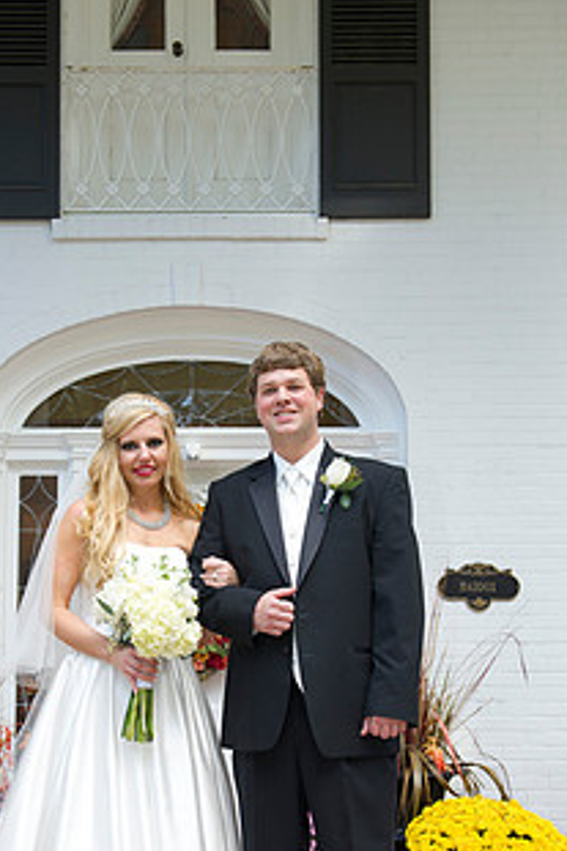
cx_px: 201
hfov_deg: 24.5
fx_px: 1301
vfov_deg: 35.8
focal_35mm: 55
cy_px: 594
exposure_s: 1/200
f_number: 5
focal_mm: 38
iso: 400
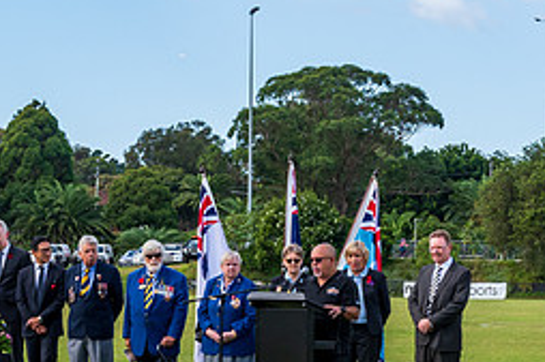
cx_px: 18
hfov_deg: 14.6
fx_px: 2103
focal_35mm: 139
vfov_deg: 9.8
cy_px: 298
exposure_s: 1/500
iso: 400
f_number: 8
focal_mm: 38
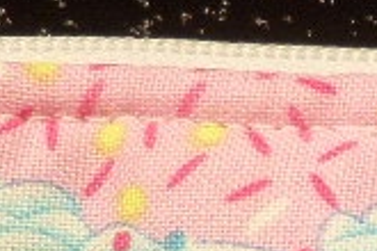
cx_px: 690
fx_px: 1623
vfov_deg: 8.2
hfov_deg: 12.1
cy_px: 568
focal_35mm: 155
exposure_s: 1/30
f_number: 3.1
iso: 160
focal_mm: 4.3
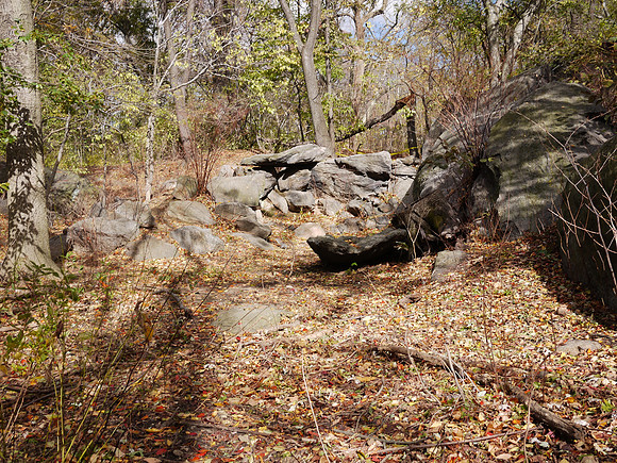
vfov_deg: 36.0
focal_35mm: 40
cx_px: 308
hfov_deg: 46.8
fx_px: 713
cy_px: 232
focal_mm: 20
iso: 100
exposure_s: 1/125
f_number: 9
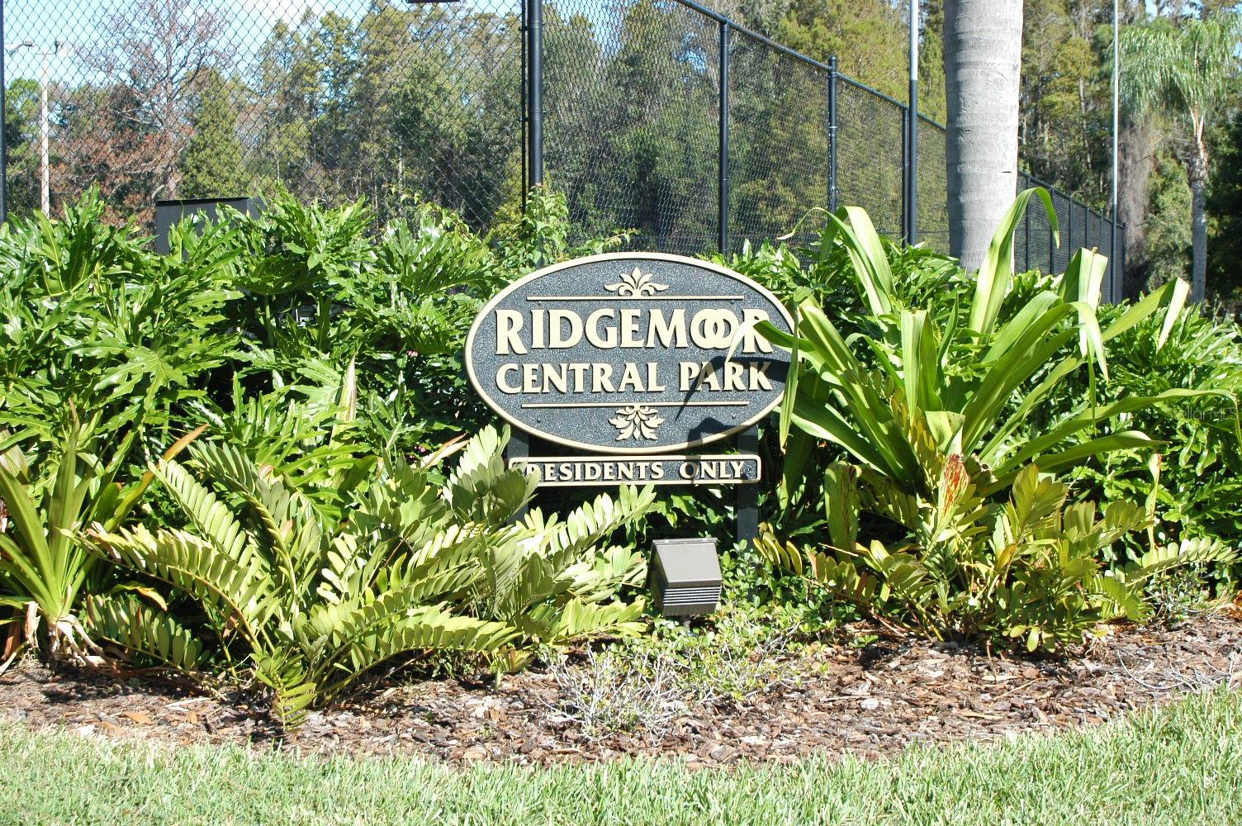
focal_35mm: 52
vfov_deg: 25.7
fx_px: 1810
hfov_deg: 37.9
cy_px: 413
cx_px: 621
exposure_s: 1/250
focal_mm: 35
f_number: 9
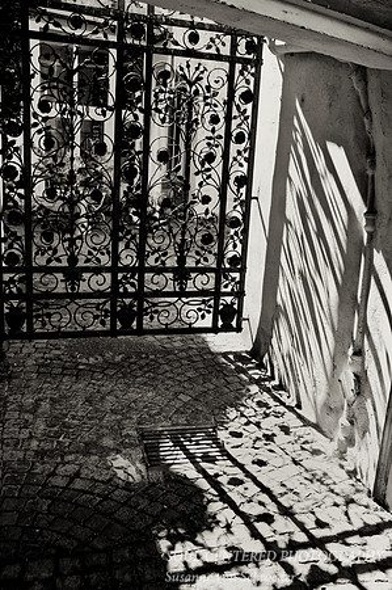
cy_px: 295
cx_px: 196
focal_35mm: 33
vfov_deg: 57.3
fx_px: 540
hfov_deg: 39.9
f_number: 8
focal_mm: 22
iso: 200
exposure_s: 1/20
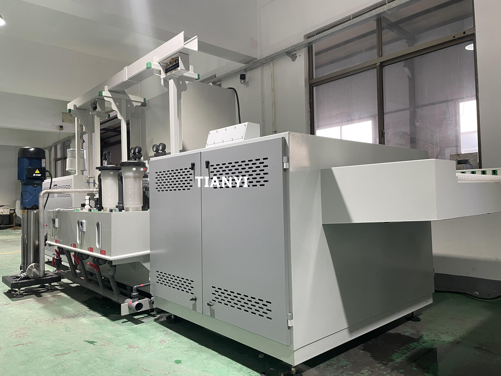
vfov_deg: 53.1
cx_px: 250
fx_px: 376
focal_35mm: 26
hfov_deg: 67.3
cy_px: 188
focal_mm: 4.2
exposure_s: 1/50
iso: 100
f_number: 1.6
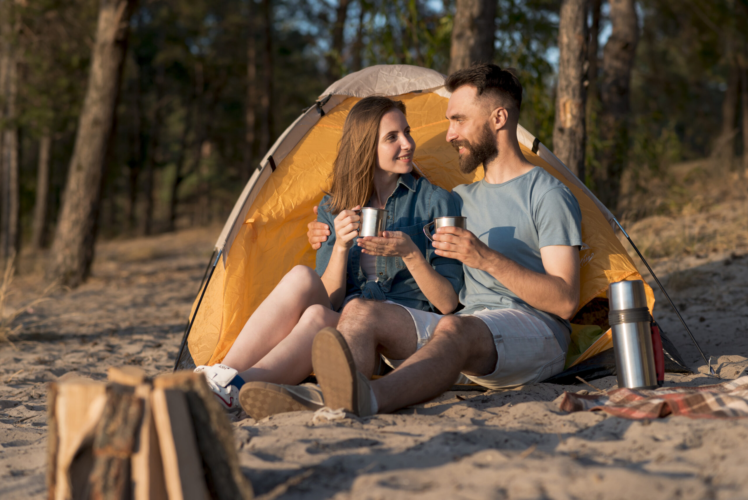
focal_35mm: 85
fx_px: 1767
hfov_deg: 23.9
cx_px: 374
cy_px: 250
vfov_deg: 16.1
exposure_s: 1/1600
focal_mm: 85
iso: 200
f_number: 3.5
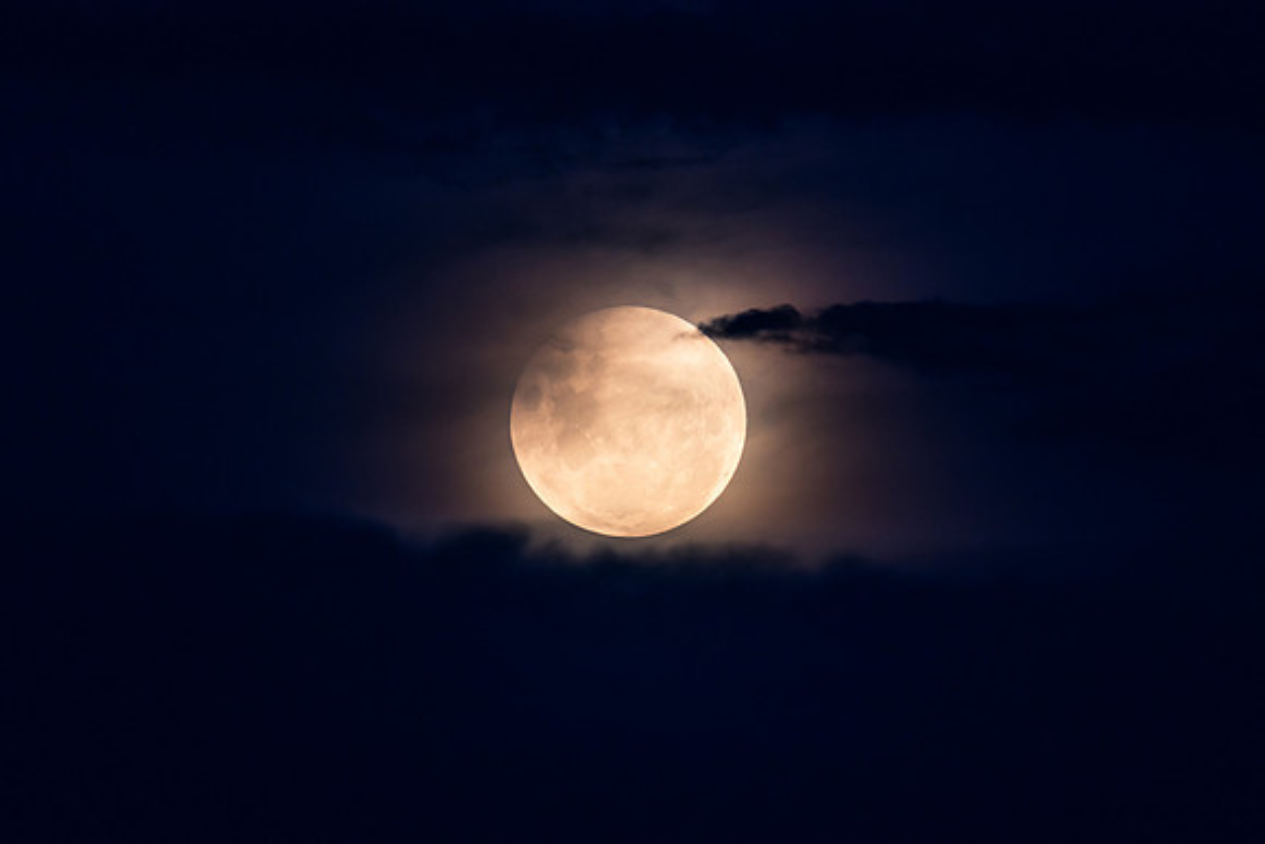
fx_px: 27217
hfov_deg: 2.7
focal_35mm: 774
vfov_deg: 1.8
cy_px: 473
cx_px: 671
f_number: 8
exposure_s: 1/13
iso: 200
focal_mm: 600
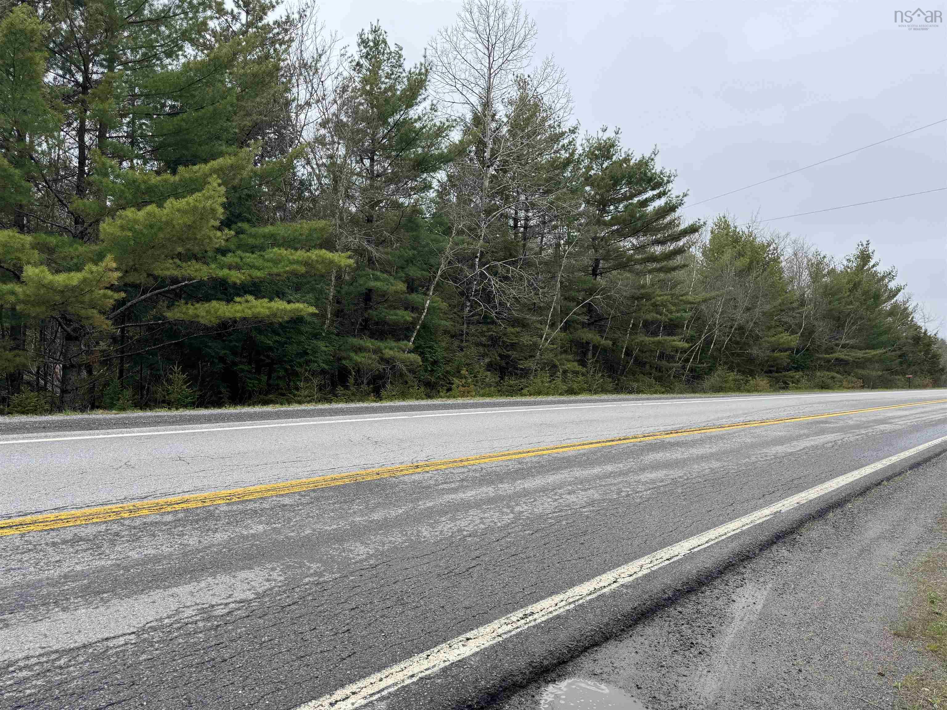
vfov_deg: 56.8
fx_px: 657
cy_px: 355
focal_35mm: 24
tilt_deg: +0.7
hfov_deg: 71.6
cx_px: 474
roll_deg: -1.9
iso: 80
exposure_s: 1/802
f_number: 1.78
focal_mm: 6.76
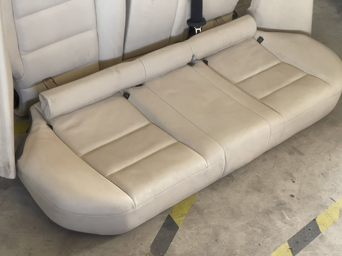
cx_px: 171
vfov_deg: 22.9
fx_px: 632
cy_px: 128
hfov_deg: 30.3
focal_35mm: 64
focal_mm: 7.5
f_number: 2.2
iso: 250
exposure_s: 1/60
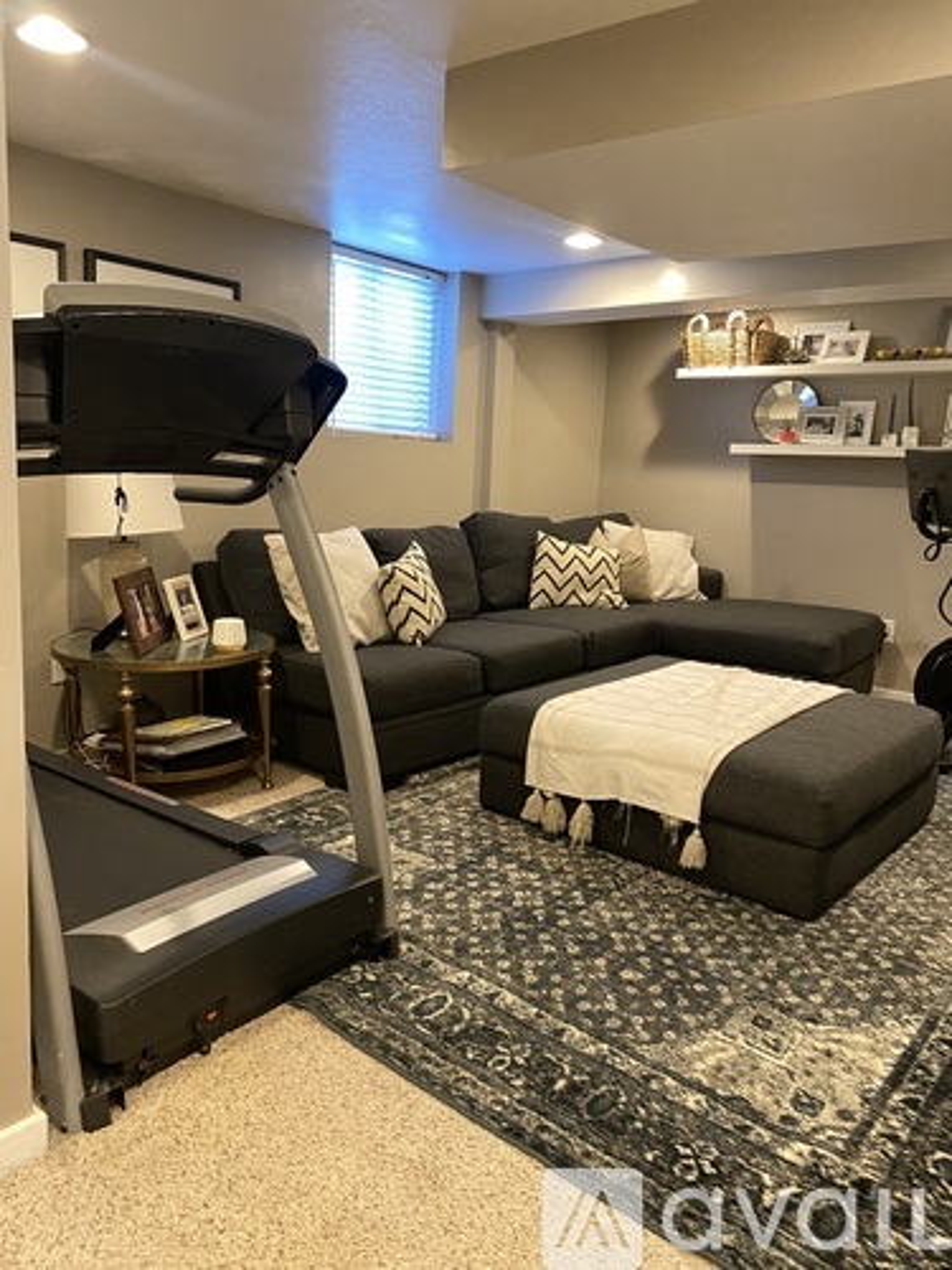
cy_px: 635
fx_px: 953
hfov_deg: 53.1
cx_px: 476
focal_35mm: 26
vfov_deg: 67.3
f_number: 1.8
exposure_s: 1/60
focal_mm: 4.25
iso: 400
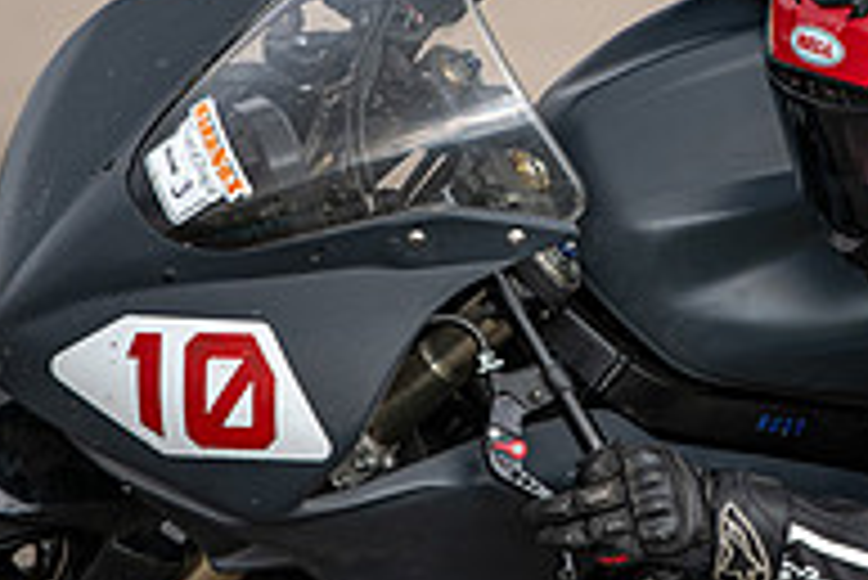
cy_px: 182
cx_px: 742
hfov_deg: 3.1
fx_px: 15828
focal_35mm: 656
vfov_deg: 2.1
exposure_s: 1/1250
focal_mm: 200
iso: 160
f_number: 2.8
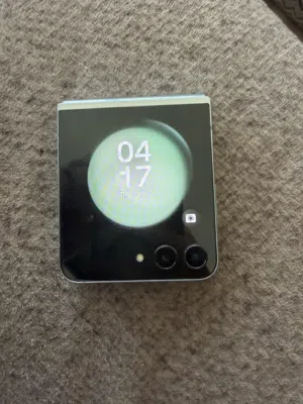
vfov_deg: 71.6
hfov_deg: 56.8
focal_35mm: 24
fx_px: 280
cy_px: 202
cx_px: 152
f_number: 2.2
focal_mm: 2.22
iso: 200
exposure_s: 1/121
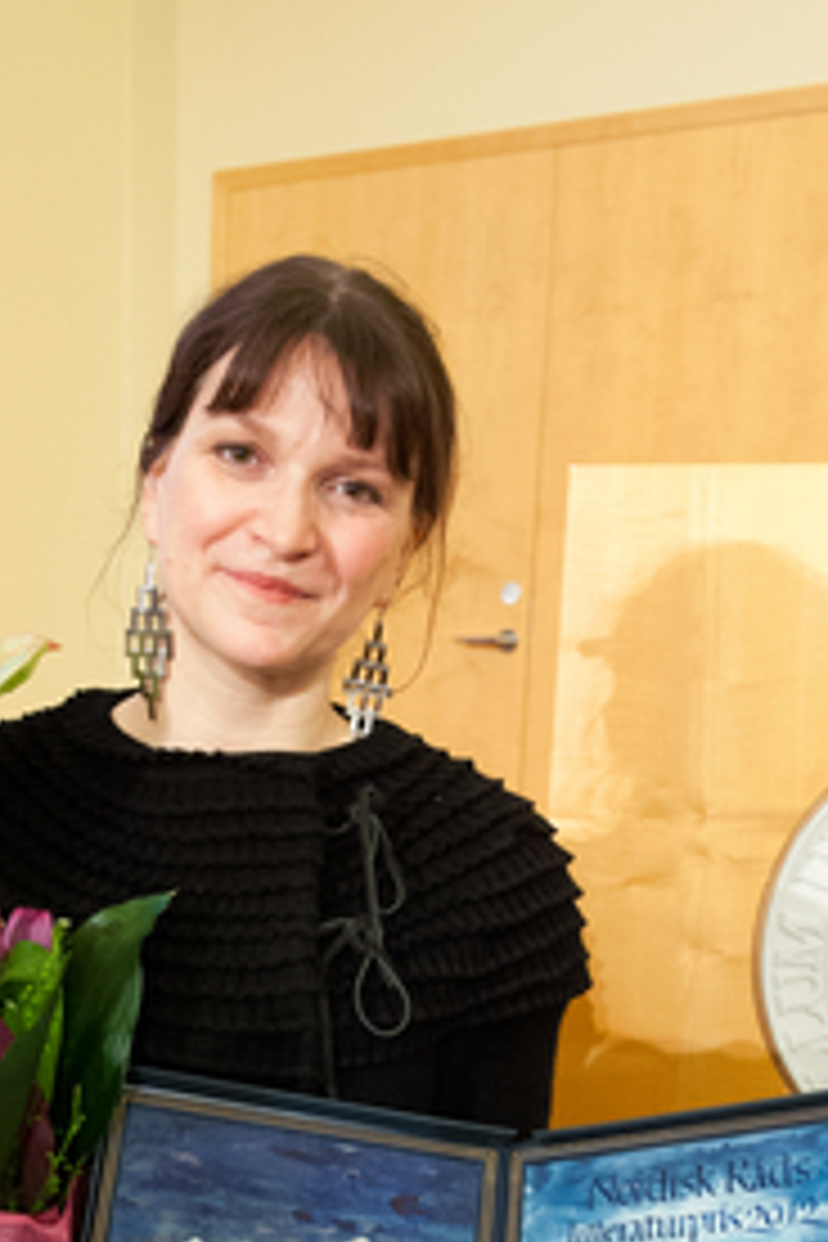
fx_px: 2035
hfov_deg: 22.8
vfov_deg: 32.3
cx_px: 234
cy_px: 1107
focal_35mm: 59
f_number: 4
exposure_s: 1/80
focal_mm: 31
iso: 3200
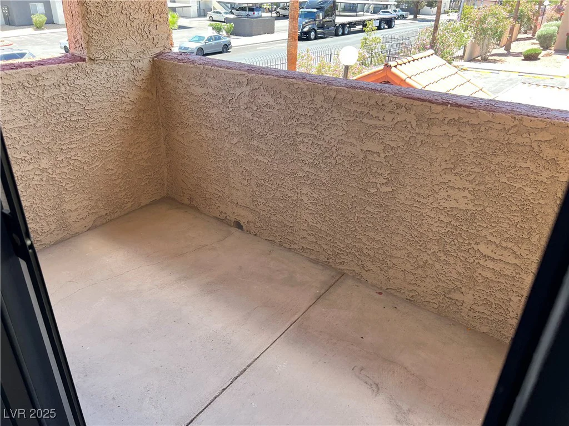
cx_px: 284
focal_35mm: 26
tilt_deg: -28.4
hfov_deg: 67.3
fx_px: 427
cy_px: 213
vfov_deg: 53.1
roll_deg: -1.9
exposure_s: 1/190
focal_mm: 5.7
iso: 50
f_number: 1.5
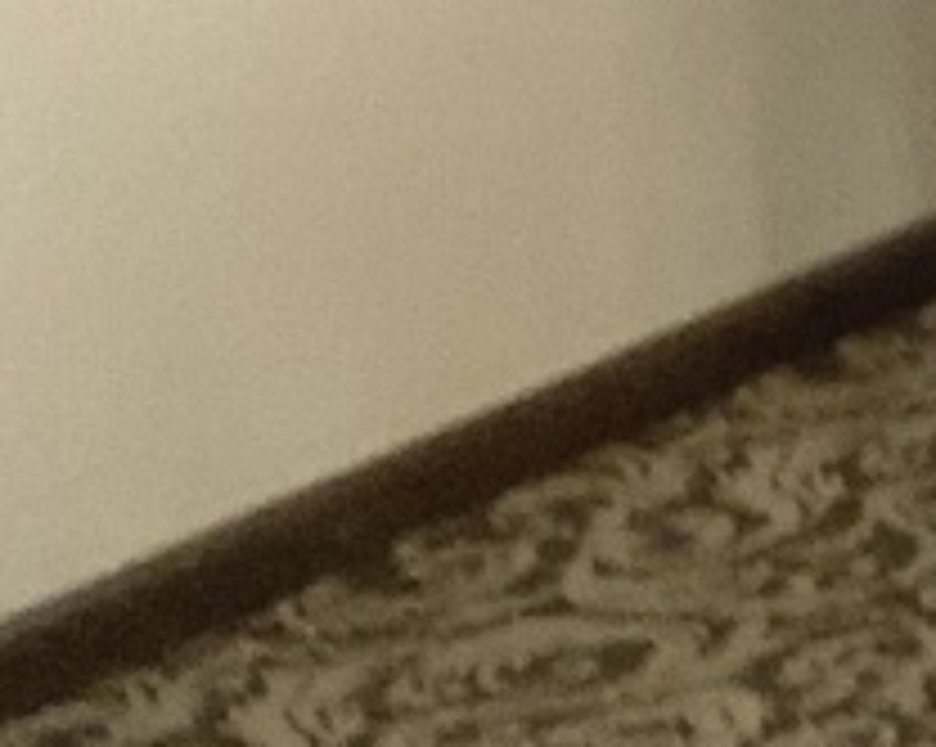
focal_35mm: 196
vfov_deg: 7.6
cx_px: 2578
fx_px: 5424
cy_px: -657
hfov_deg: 8.6
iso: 250
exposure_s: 1/40
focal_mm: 3
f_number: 1.8
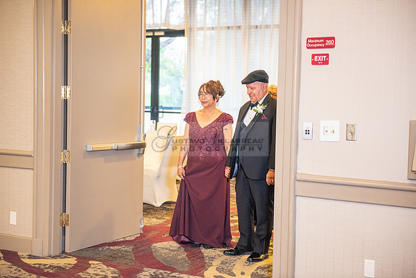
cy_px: 139
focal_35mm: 60
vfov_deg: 22.6
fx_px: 693
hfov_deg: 33.4
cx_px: 208
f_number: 2.8
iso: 1600
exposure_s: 1/80
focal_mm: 60
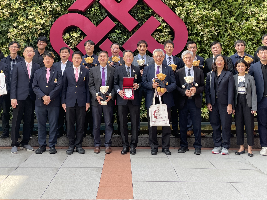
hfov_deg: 42.9
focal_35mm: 44
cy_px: 31
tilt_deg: +6.9
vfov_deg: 31.7
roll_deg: +0.4
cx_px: 126
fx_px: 339
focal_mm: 4.2
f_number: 1.6
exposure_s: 1/209
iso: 32
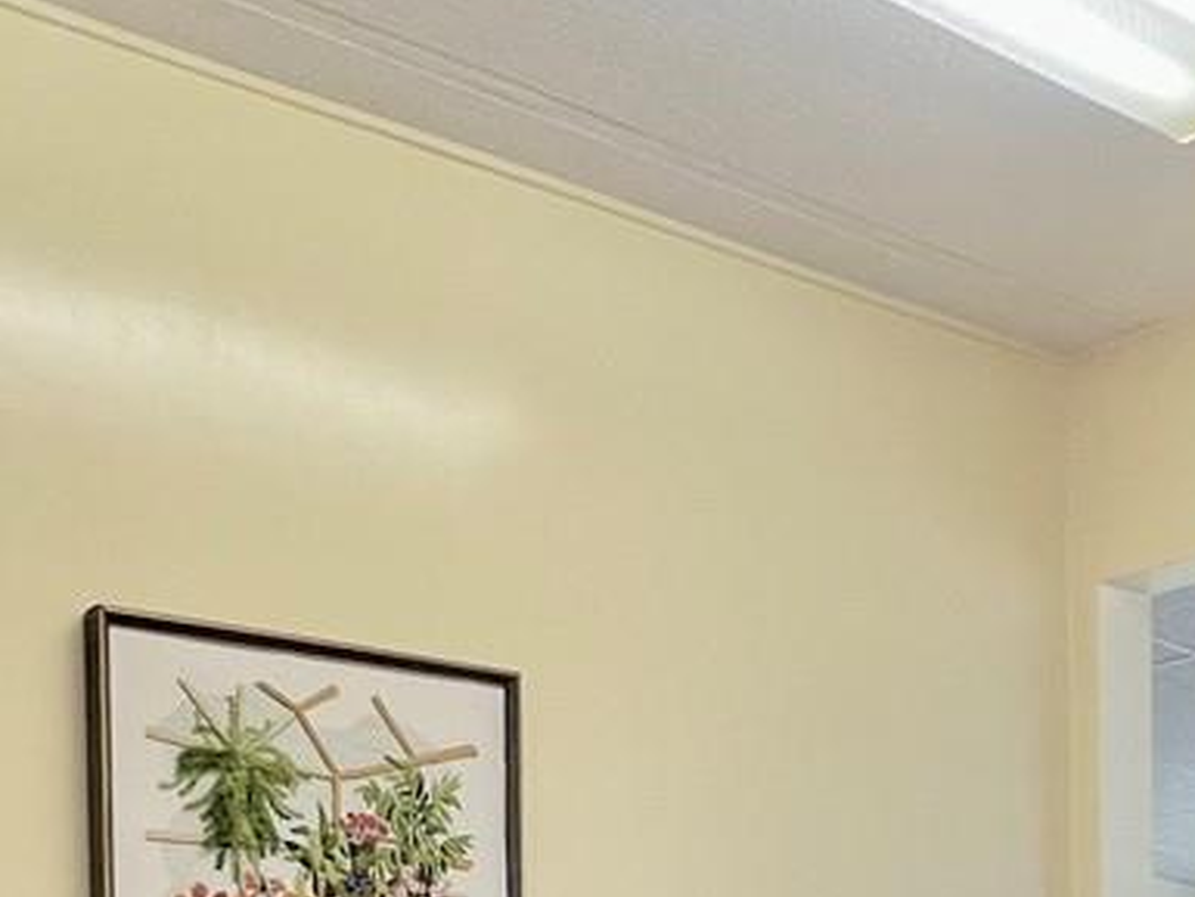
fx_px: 1865
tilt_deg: -0.9
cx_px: 593
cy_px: 1186
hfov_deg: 35.5
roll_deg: +1.5
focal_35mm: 54
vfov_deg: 23.7
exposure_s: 1/120
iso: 100
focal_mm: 1.57
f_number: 1.8
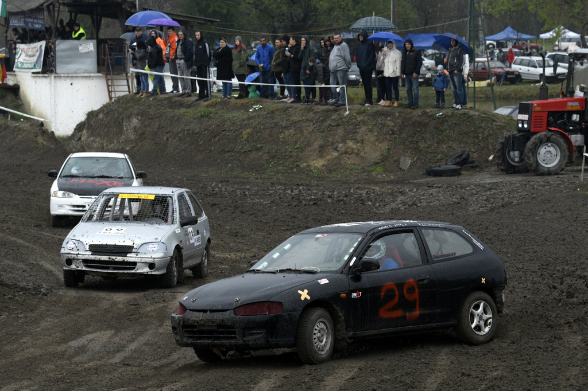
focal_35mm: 142
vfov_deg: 9.6
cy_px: 196
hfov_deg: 14.4
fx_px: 2327
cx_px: 294
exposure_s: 1/1000
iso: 1000
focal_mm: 95
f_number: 5.6
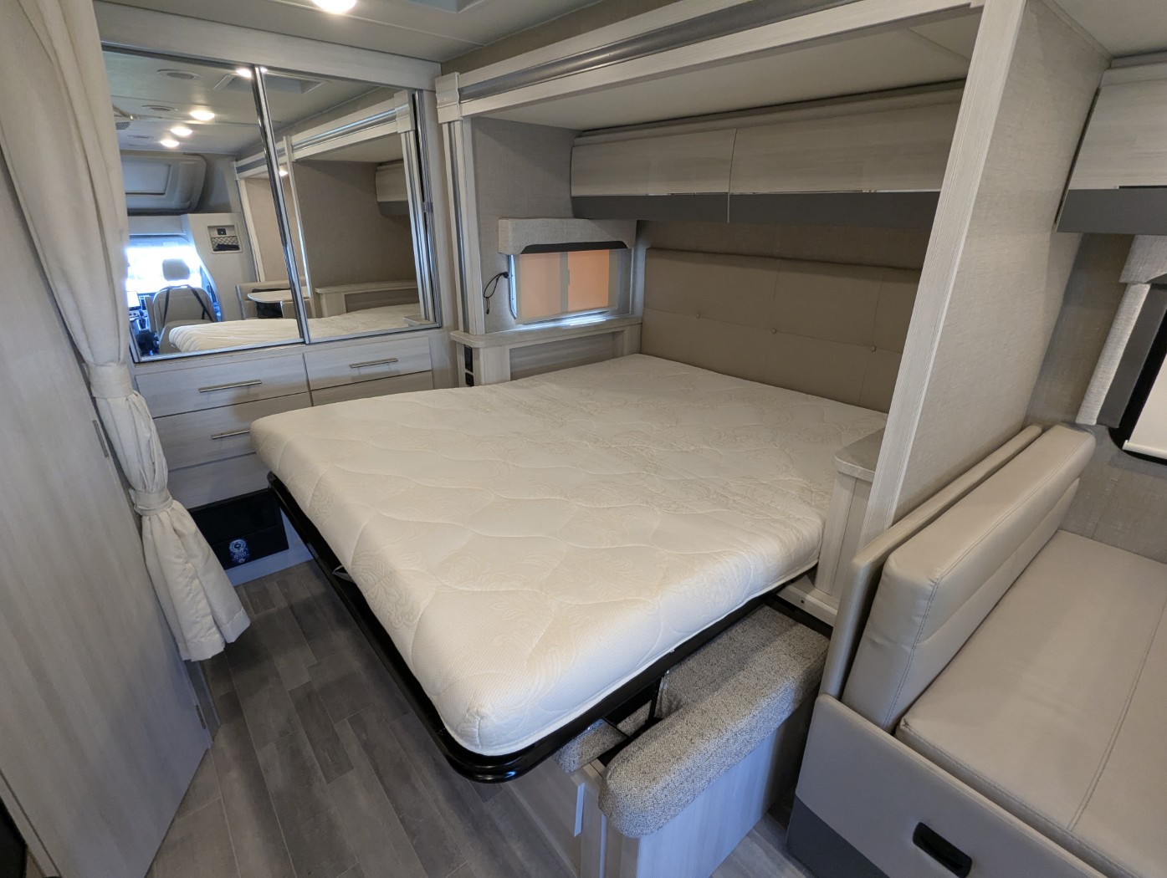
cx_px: 584
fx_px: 540
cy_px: 439
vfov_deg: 78.2
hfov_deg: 94.4
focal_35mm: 16
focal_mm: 2.35
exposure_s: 1/85.9
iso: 211
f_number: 2.2
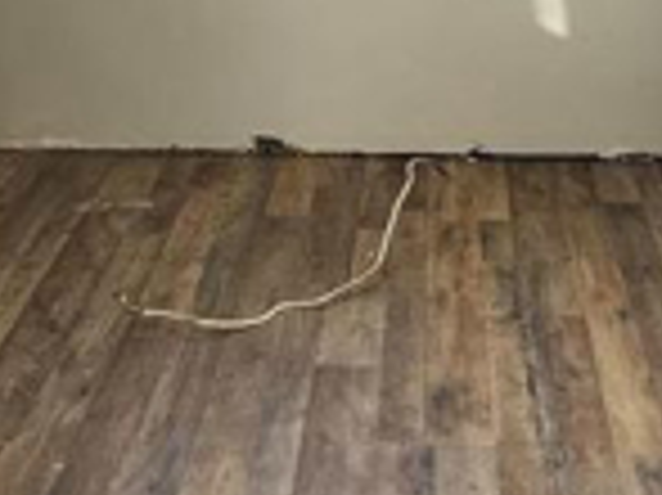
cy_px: -302
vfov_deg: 20.3
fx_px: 1127
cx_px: 448
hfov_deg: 32.4
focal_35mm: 59
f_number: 2.2
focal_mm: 2.2
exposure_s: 1/120
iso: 100
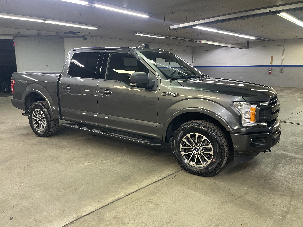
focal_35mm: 25
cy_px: 114
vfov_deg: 54.9
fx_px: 219
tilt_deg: -12.4
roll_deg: -0.1
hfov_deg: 69.4
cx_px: 152
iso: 250
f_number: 1.6
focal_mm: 5.1
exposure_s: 1/60
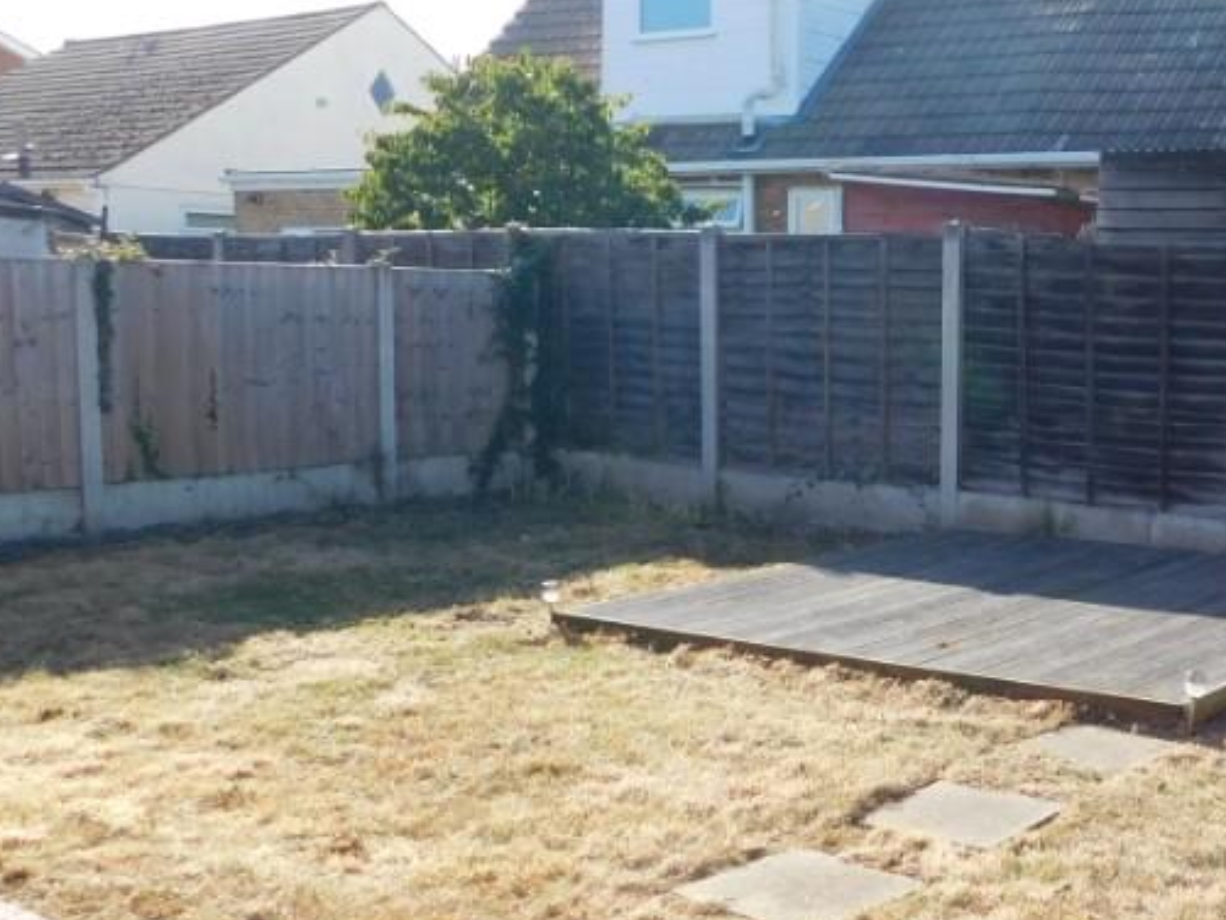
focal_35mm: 47
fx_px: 1665
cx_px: 1079
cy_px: 524
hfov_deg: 38.0
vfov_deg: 30.9
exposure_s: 1/640
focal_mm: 4
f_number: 3
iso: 125
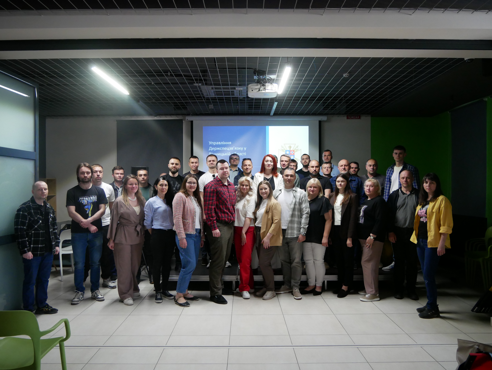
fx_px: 370
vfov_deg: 53.1
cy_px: 185
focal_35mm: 26
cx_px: 246
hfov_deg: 67.3
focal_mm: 13
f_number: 3.5
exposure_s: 1/60
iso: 1250
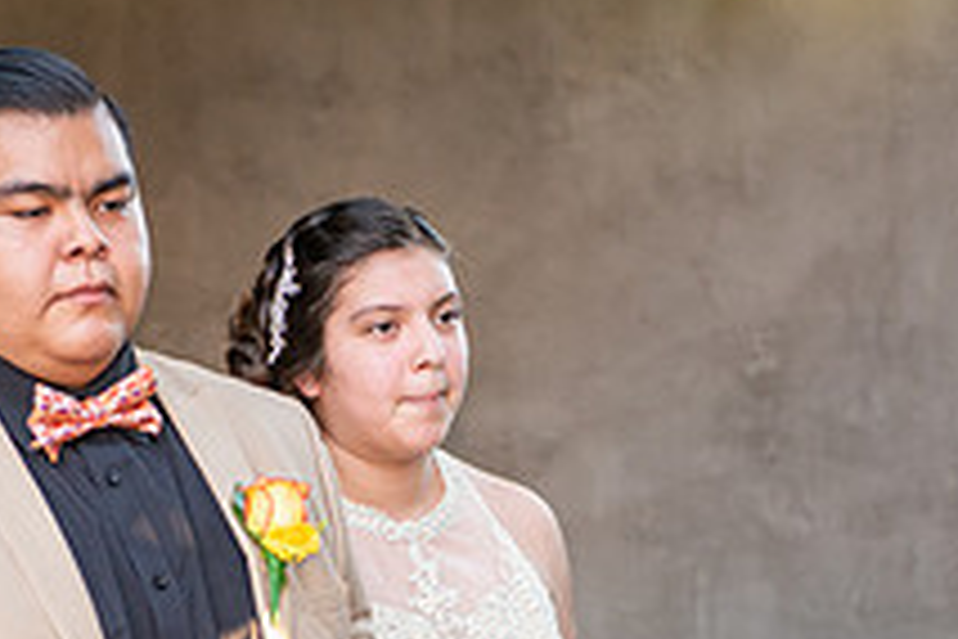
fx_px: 5082
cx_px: 382
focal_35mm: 191
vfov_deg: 7.1
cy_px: 835
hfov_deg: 10.8
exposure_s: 1/250
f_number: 3.2
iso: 500
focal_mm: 70
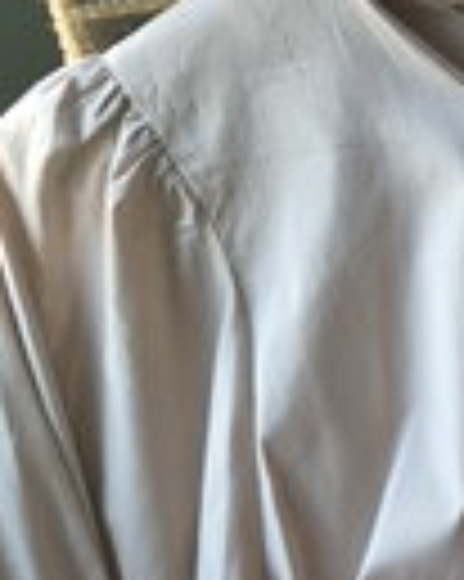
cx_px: 775
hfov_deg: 14.9
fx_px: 1598
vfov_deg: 19.2
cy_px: 731
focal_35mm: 93
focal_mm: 5.4
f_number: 1.8
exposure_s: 1/100
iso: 160
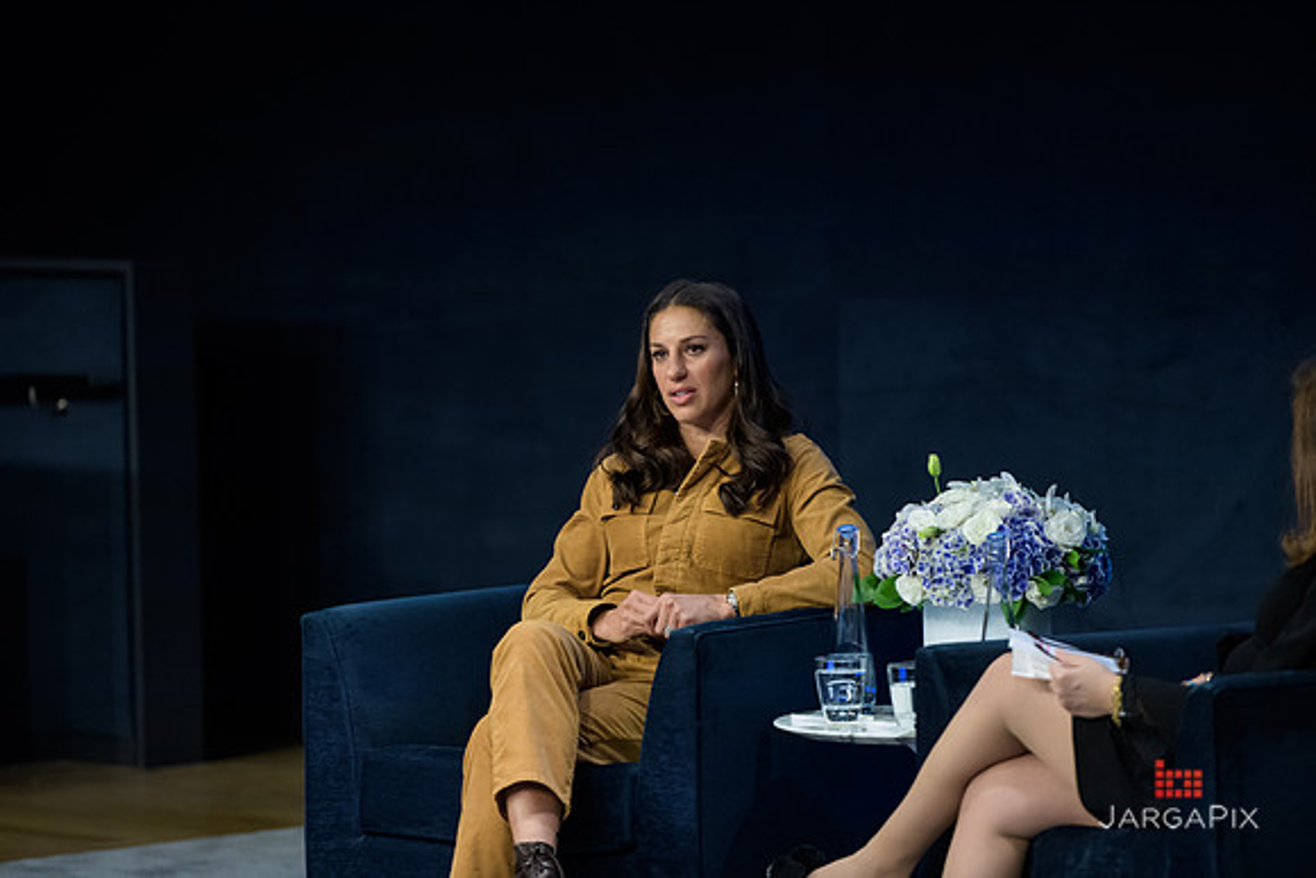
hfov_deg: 10.3
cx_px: 658
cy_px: 439
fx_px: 7312
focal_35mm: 200
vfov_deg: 6.9
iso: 3200
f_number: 3.2
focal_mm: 200
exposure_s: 1/200
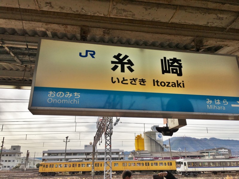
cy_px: 90
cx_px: 120
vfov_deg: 48.2
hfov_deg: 61.7
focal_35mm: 29
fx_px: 200
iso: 25
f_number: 2.2
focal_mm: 4.15
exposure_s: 1/1148
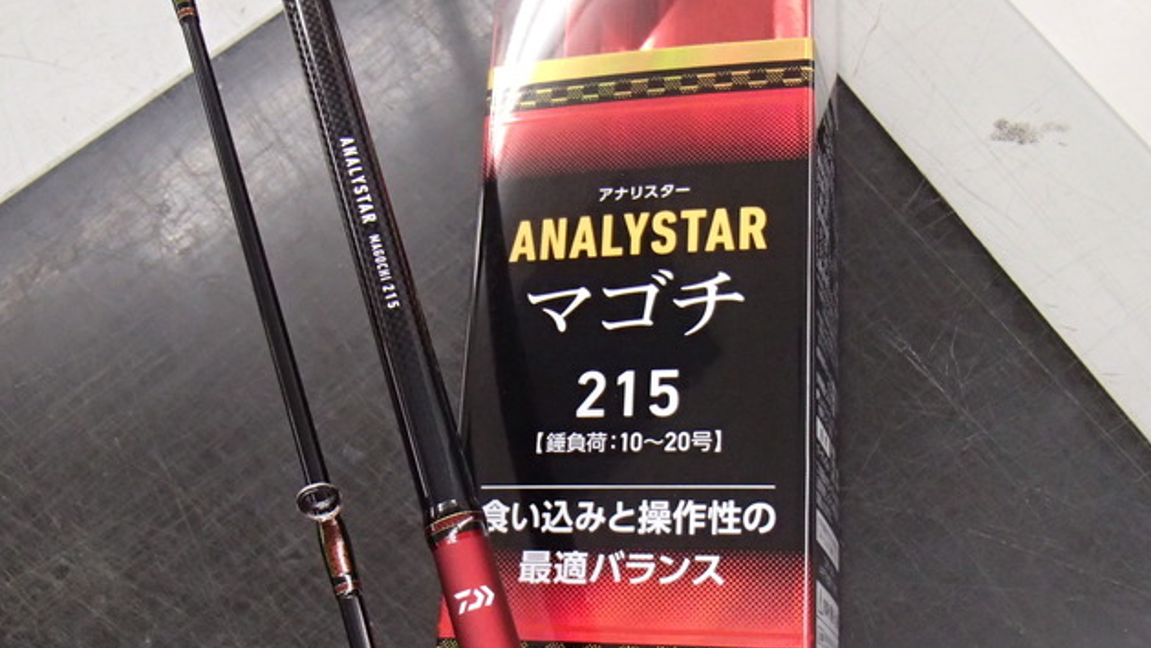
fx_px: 1251
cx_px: 571
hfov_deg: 49.4
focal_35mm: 41
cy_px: 394
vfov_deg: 28.9
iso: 800
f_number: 4.7
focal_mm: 6.64
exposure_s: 1/80
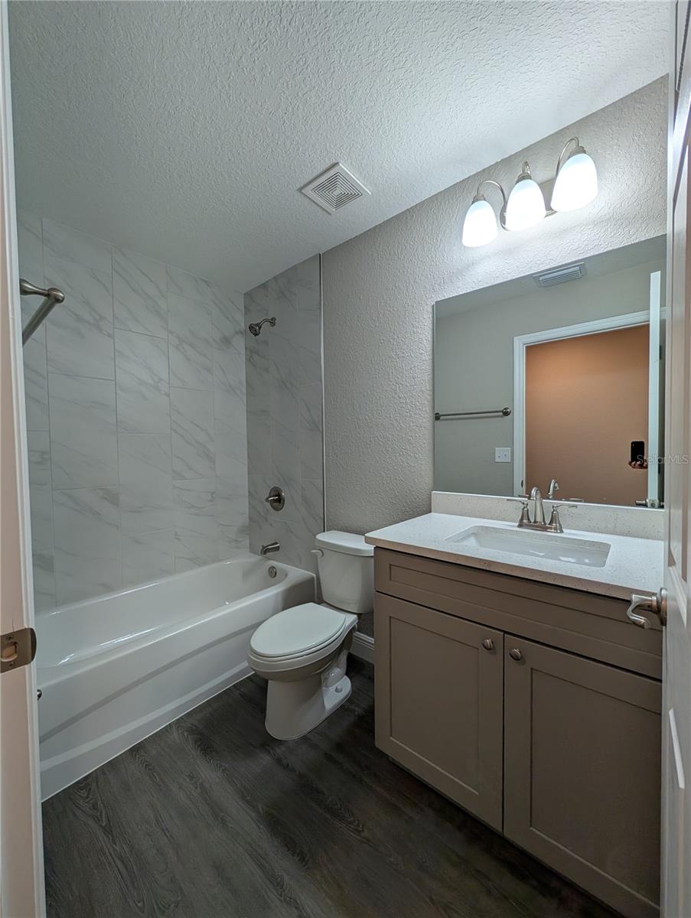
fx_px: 319
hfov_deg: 94.6
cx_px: 346
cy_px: 459
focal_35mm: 12
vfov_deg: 110.5
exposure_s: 1/185
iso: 52
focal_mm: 2.02
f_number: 1.7
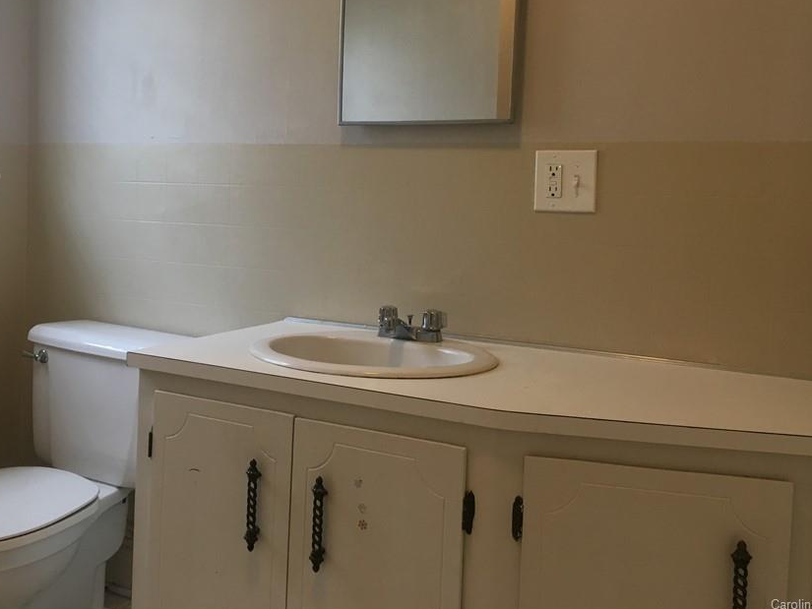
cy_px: 237
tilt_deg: -2.1
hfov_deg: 51.3
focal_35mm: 36
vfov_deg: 39.5
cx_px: 380
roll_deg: -2.0
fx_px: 845
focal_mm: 4.15
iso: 80
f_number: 2.2
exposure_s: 1/30
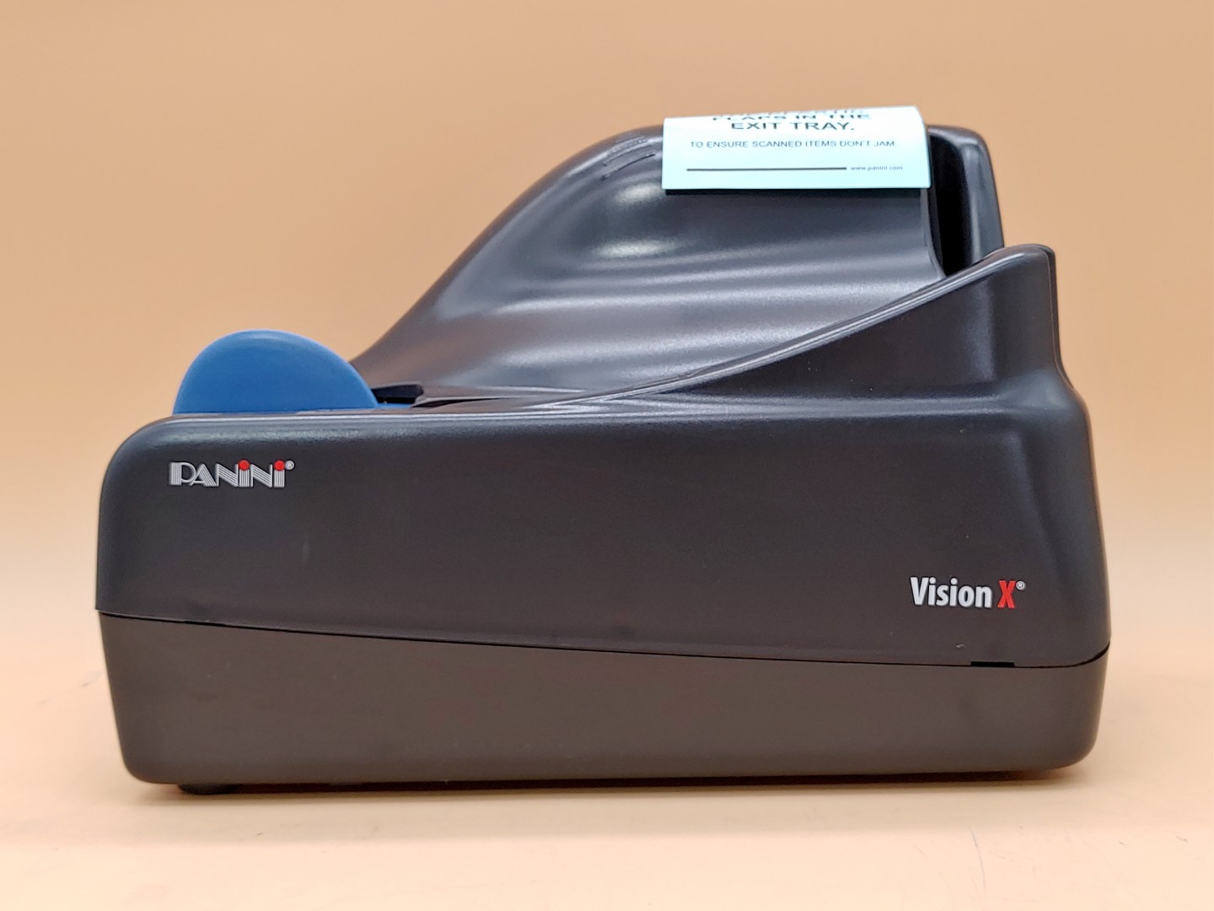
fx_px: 1543
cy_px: 456
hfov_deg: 42.9
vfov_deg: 32.9
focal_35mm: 44
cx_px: 607
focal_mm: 4.36
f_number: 1.8
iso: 50
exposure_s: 1/60
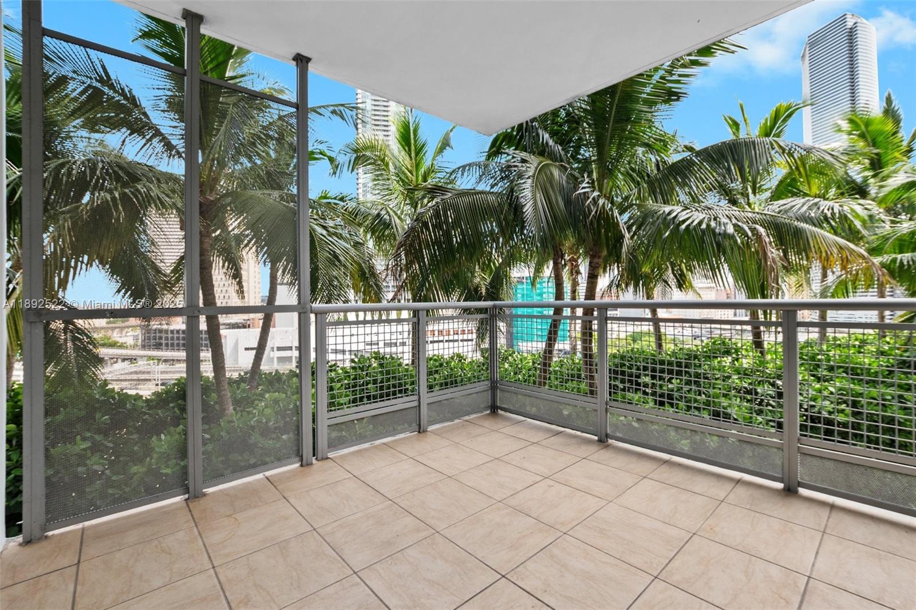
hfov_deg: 100.4
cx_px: 458
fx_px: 382
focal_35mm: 15
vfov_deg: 77.3
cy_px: 305
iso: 200
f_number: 8
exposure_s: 1/100
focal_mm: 10
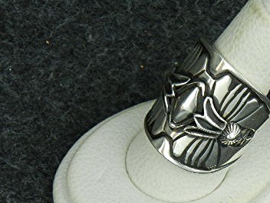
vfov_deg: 7.0
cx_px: 220
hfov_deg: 9.4
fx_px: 1646
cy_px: 132
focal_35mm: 211
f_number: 4.6
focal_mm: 20.9
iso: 200
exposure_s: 1/3.8
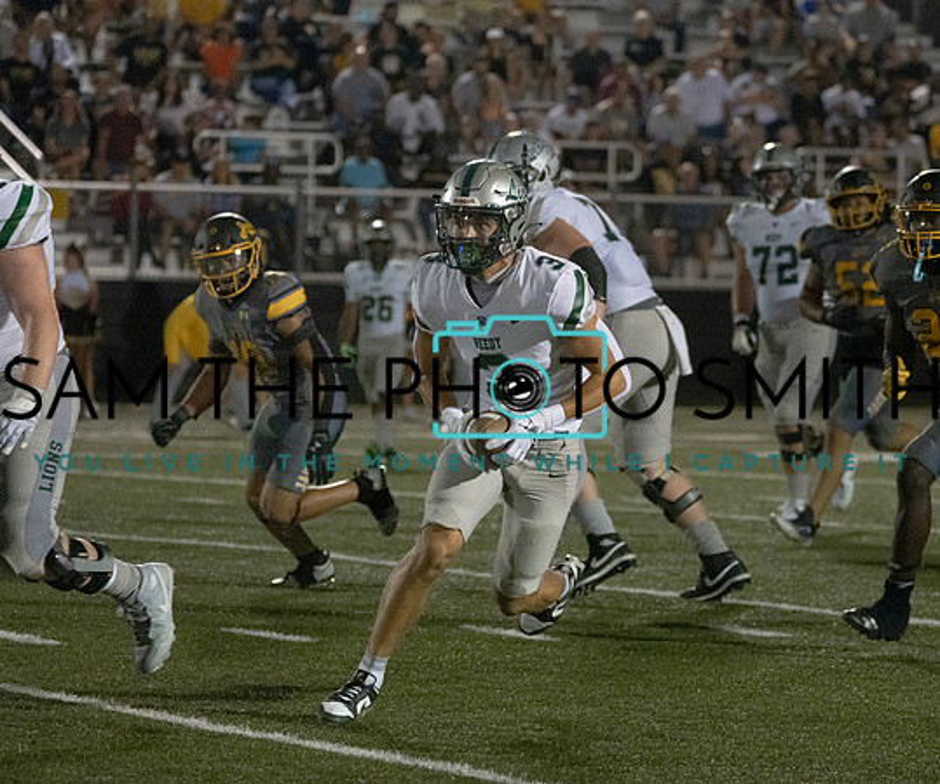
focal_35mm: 231
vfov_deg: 6.9
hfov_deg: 8.2
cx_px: 560
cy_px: 424
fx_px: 6539
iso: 20000
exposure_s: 1/1000
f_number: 5.6
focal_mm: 185
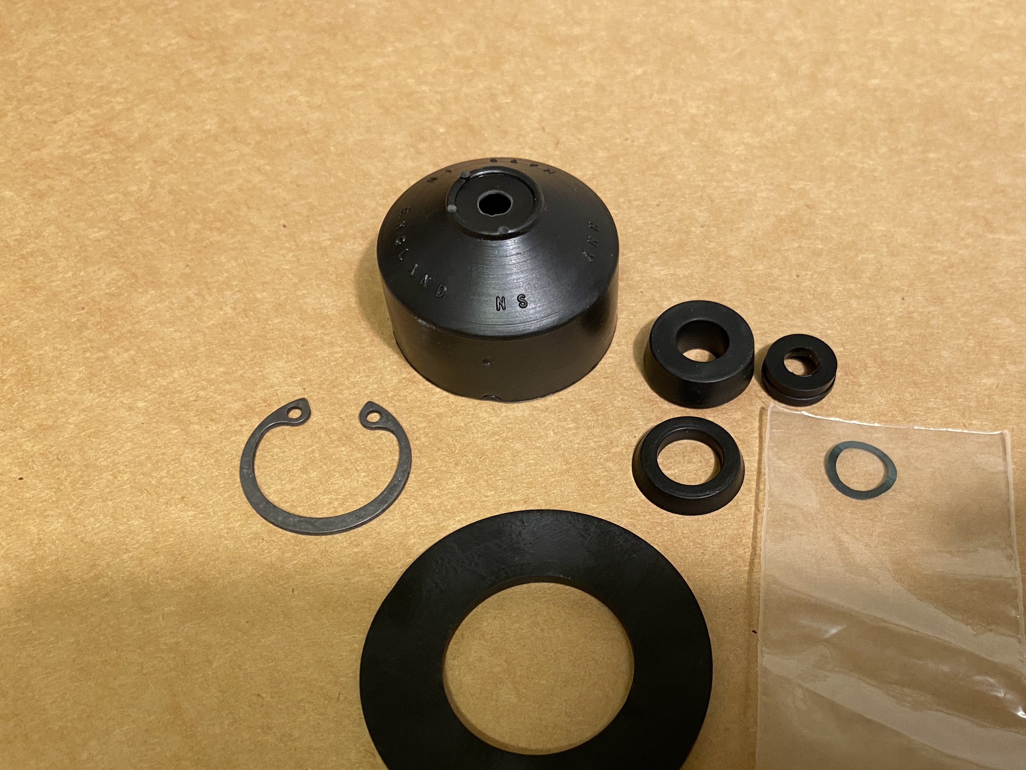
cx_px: 649
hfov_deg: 49.6
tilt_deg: -59.8
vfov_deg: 38.0
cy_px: 545
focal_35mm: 37
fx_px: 1097
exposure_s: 1/50
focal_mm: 4.25
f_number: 1.8
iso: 160
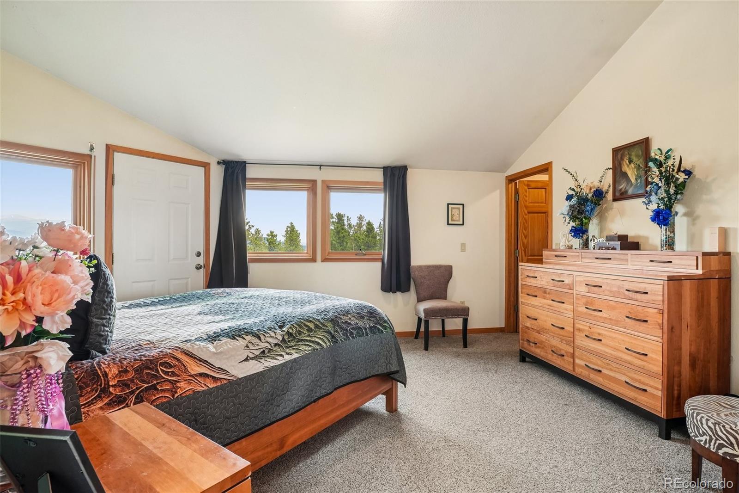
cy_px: 246
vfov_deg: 72.0
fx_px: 339
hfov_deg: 95.0
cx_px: 370
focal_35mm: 16
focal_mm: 11
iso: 500
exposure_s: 1/20
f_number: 8
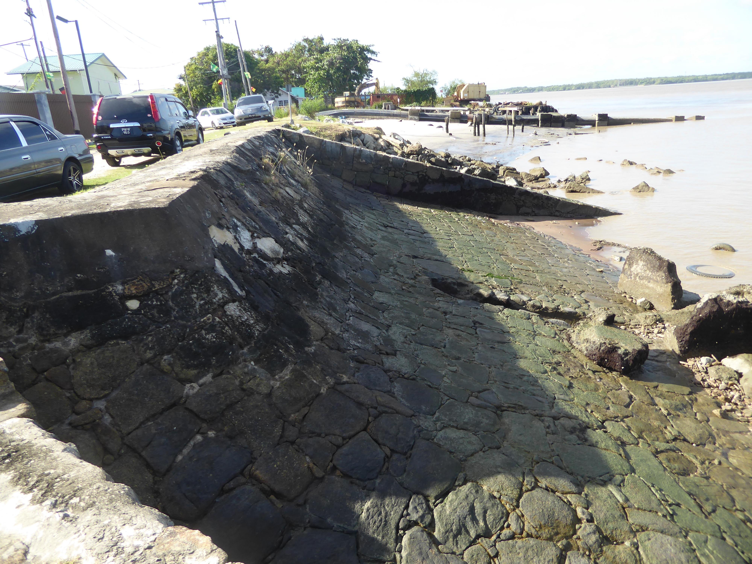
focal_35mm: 25
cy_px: 282
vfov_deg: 54.9
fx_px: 543
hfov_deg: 69.4
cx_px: 376
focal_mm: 4.3
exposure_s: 1/250
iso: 80
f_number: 3.3
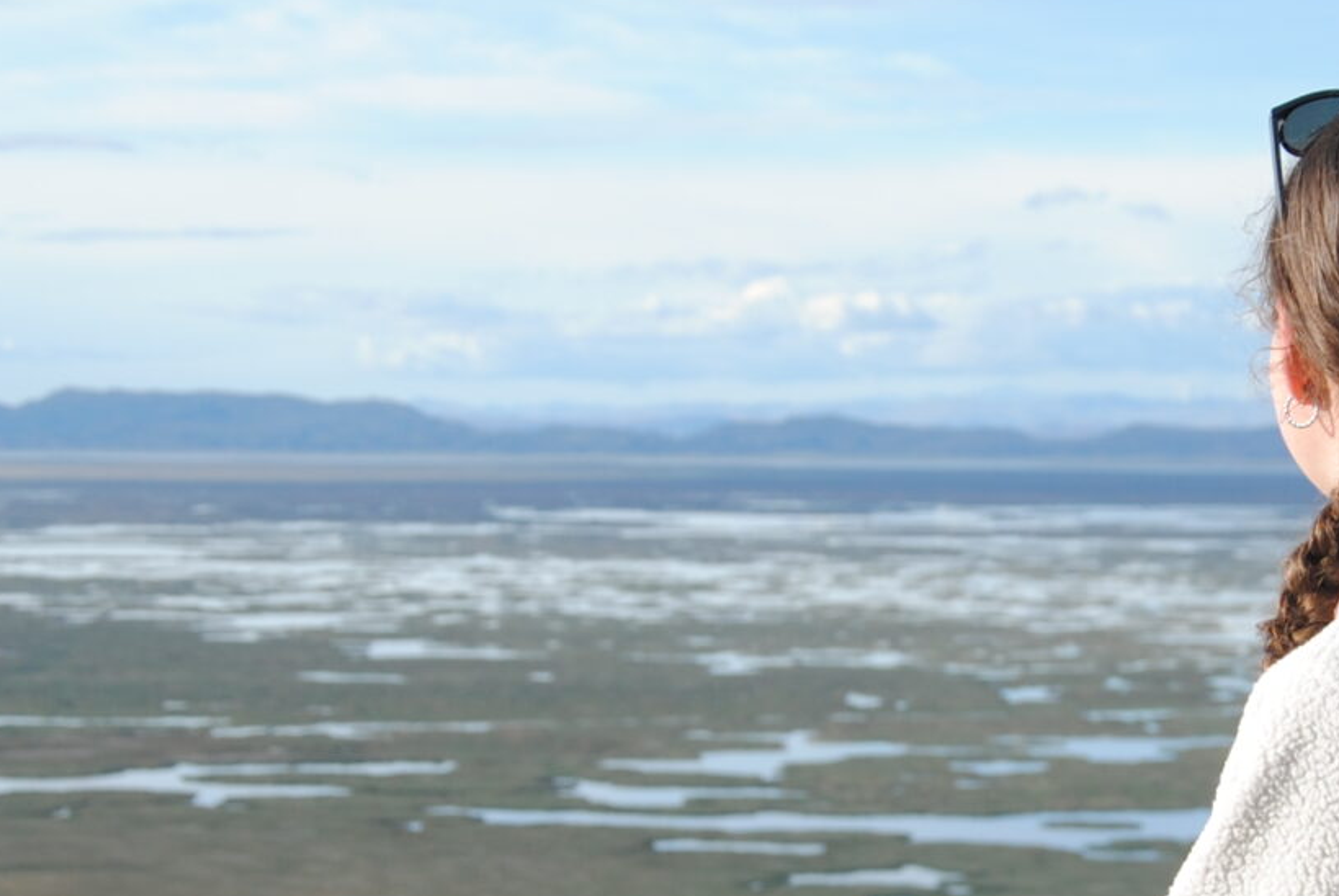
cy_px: 661
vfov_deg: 7.0
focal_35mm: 197
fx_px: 7335
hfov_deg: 10.4
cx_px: 1035
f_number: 7.1
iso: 100
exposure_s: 1/200
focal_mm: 42
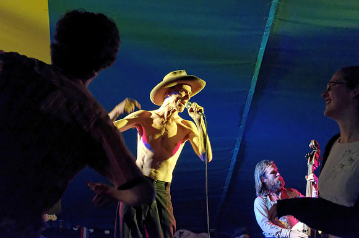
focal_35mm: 72
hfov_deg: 28.1
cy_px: 119
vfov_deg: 18.9
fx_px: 717
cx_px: 180
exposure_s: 1/60
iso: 6400
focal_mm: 47.5
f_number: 5.6
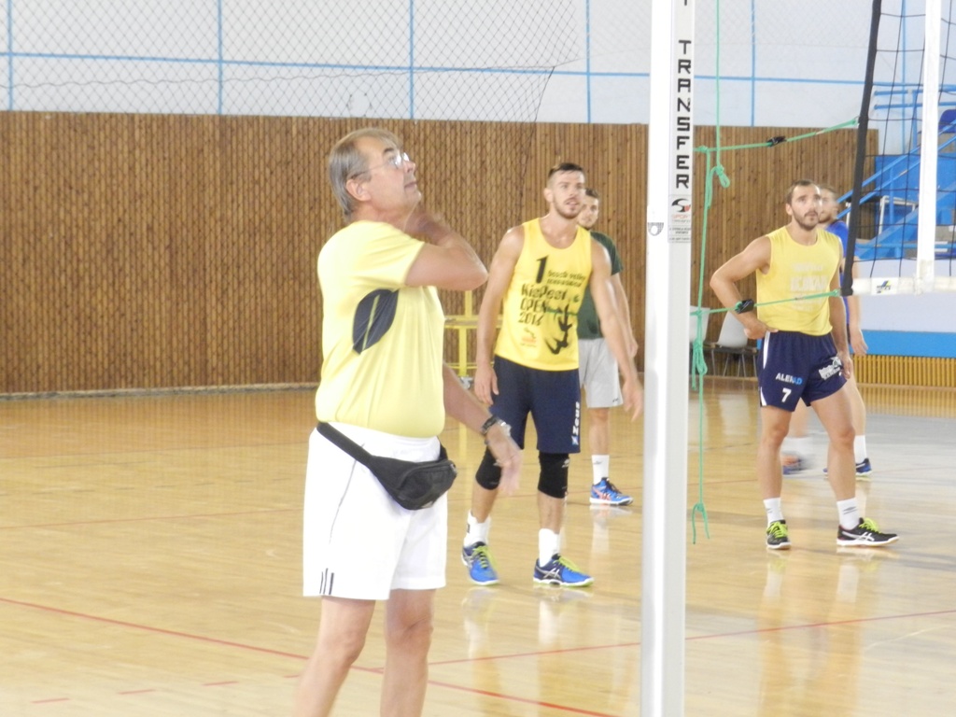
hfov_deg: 17.1
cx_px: 478
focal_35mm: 115
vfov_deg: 12.9
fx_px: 3176
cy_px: 358
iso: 800
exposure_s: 1/30
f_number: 4.8
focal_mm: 20.5
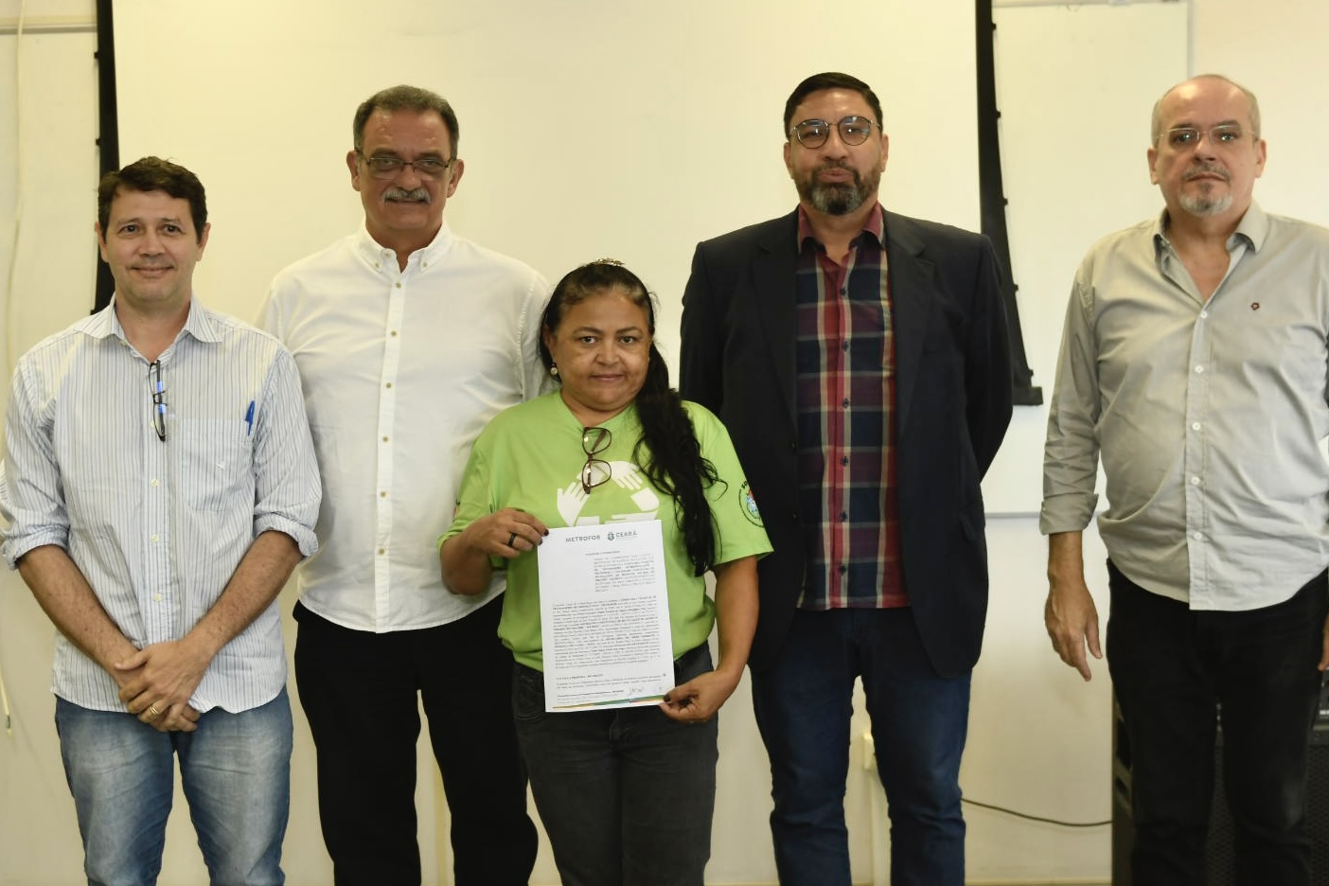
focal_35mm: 46
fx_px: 1698
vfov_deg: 29.2
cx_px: 706
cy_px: 437
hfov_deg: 42.7
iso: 640
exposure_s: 1/160
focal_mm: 29
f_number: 2.8
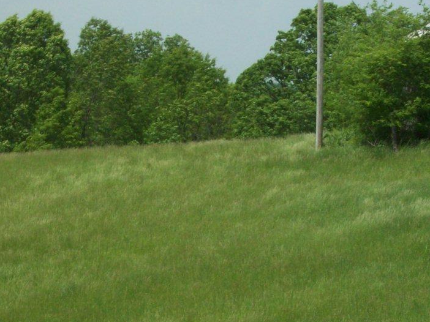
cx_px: 333
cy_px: 208
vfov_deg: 7.5
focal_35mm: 197
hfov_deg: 10.0
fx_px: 2446
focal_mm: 18
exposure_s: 1/246
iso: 80
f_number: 8.5
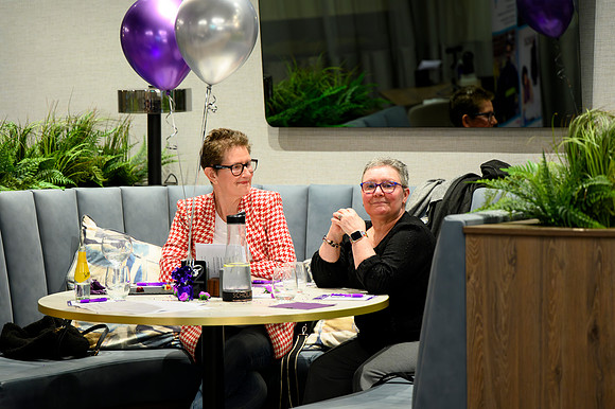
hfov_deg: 19.9
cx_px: 308
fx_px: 1751
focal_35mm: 103
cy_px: 204
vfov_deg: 13.3
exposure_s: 1/200
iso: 2500
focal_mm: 98
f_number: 2.8
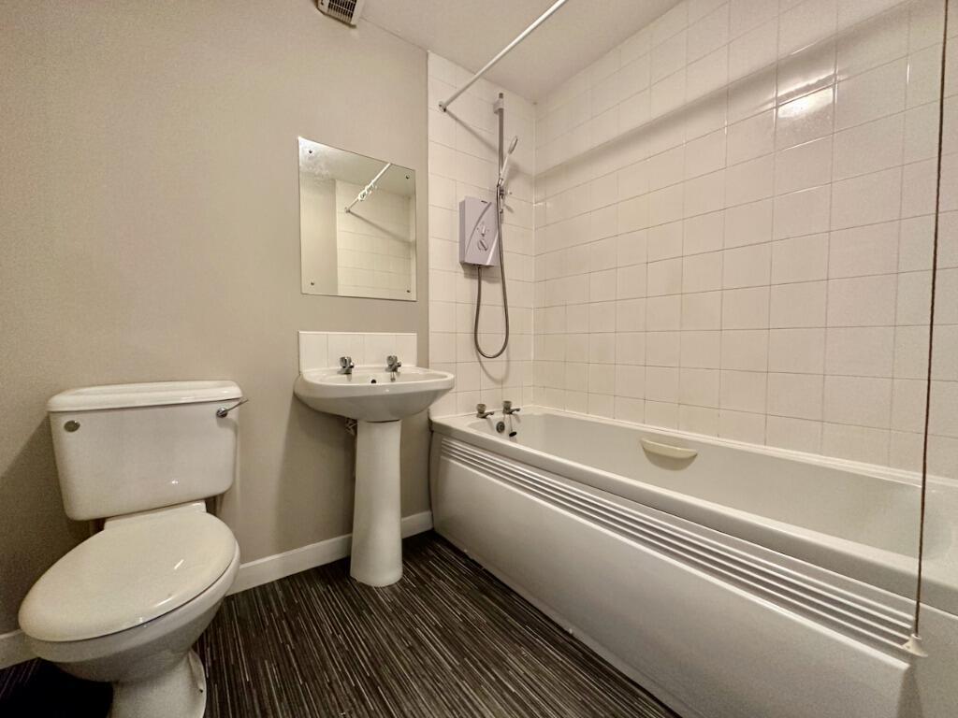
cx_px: 479
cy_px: 359
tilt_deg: -2.9
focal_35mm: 14
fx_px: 387
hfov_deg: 102.1
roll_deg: +1.1
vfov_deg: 85.7
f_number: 2.2
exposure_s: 1/50
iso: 320
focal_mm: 2.22
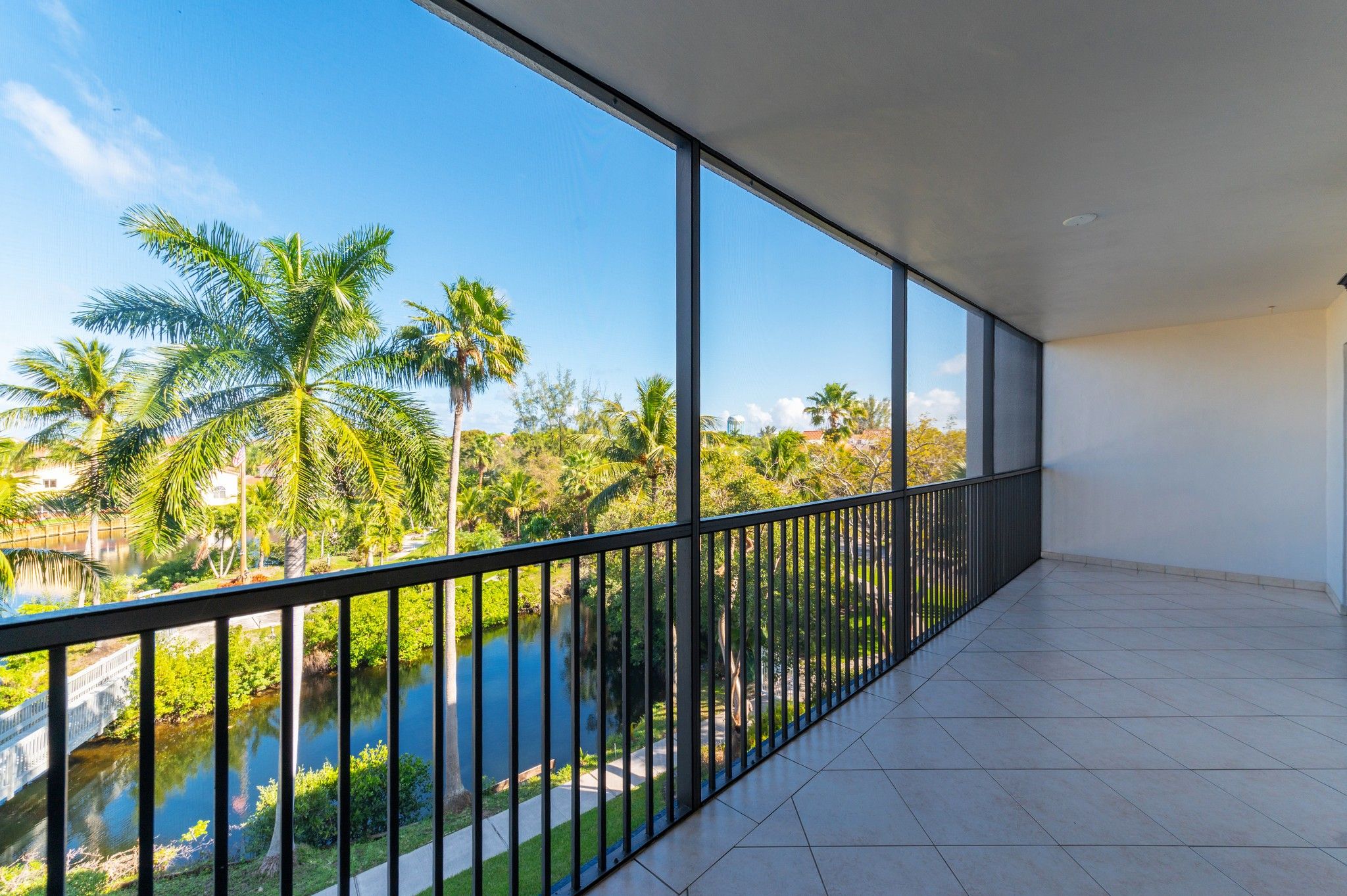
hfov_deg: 104.3
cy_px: 448
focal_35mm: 14
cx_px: 674
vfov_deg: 81.1
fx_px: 524
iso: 320
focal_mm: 14
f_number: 7.1
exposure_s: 1/250
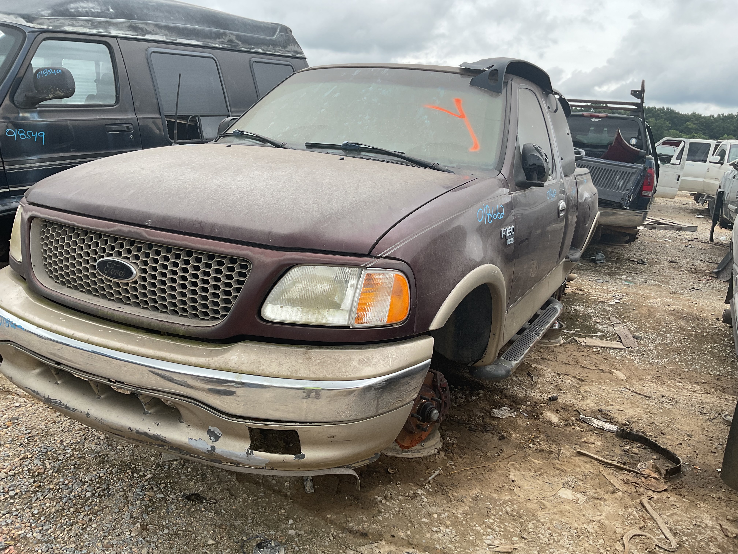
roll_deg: -5.5
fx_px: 618
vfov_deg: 48.2
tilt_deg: -13.5
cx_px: 369
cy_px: 277
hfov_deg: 61.7
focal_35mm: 29
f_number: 1.8
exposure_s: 1/514
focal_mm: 3
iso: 16
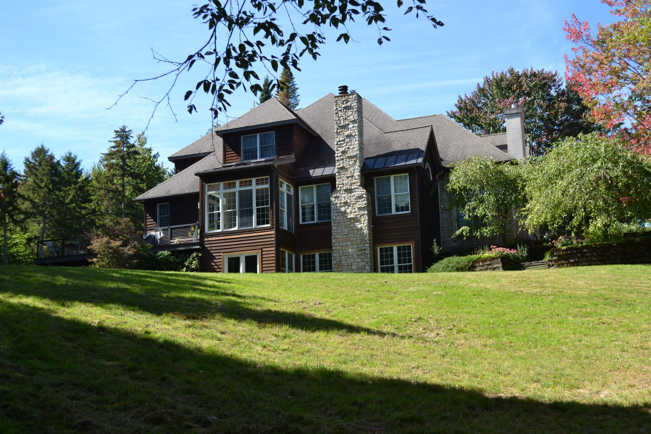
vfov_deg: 28.1
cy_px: 217
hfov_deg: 41.1
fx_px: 868
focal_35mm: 48
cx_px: 326
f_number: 6.3
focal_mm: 32
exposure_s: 1/160
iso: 100
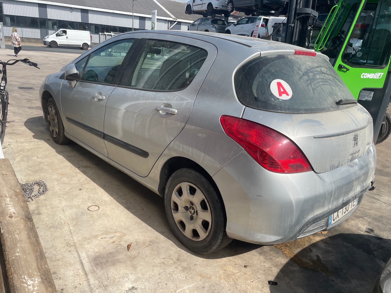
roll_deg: -4.1
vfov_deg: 53.1
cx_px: 196
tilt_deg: -19.2
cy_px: 146
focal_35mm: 26
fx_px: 294
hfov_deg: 67.3
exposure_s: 1/3509
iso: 32
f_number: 1.6
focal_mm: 4.2
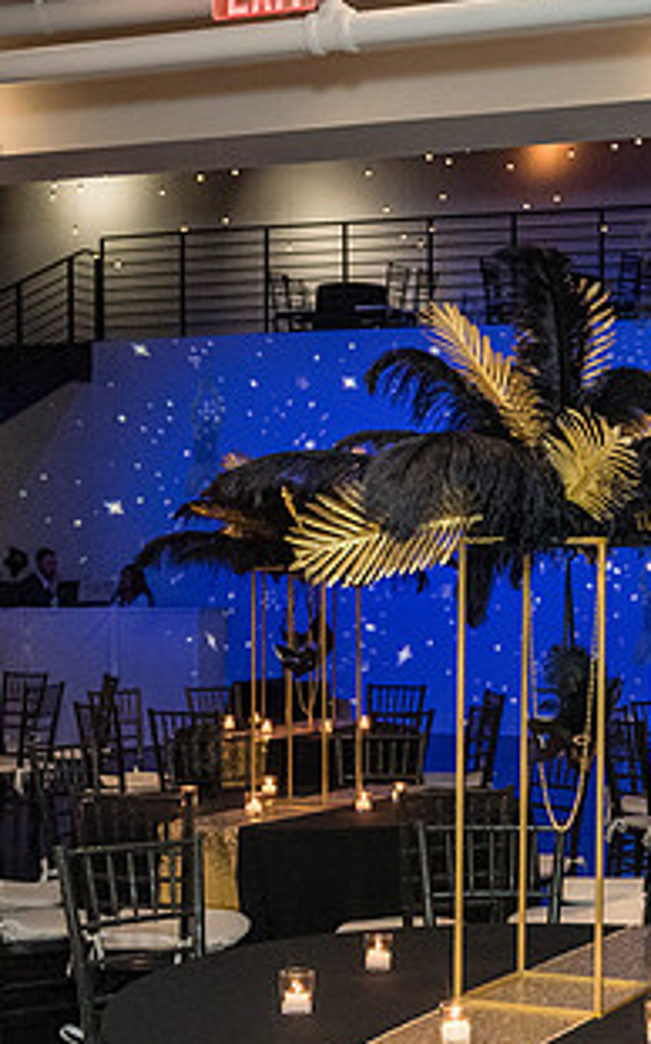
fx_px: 1961
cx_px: 592
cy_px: 618
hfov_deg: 18.5
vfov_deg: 29.7
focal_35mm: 69
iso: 4000
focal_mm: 34
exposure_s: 1/160
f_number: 4.5
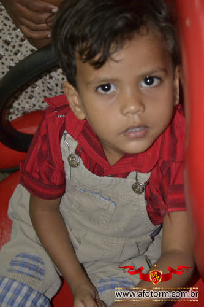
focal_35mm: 93
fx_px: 791
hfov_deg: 14.7
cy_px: 154
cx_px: 102
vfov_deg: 21.9
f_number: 5
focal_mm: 62
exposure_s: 1/60
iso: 2500
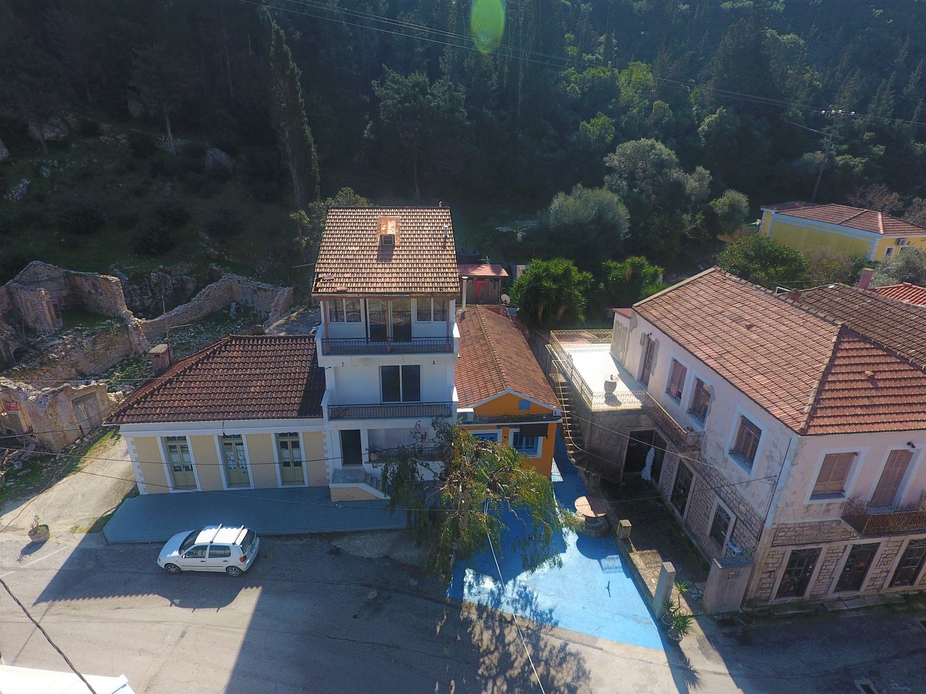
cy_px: 347
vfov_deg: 66.0
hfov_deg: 81.7
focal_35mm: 20
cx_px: 463
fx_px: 535
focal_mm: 3.61
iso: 100
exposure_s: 1/661
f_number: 2.8
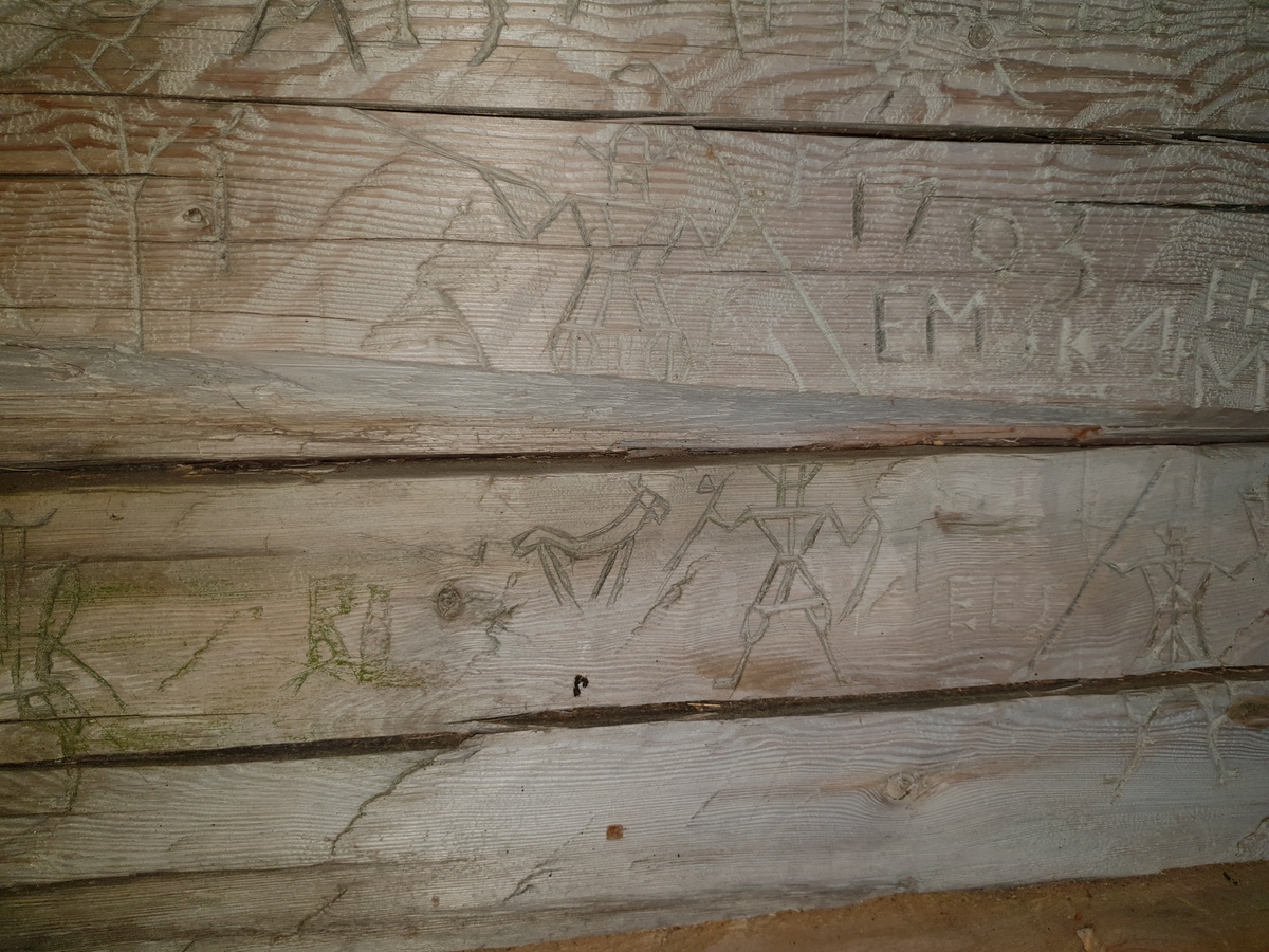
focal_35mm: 26
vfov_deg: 53.1
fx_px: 953
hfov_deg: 67.3
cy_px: 476
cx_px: 634
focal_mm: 4.3
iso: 50
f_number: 1.5
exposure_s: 1/191
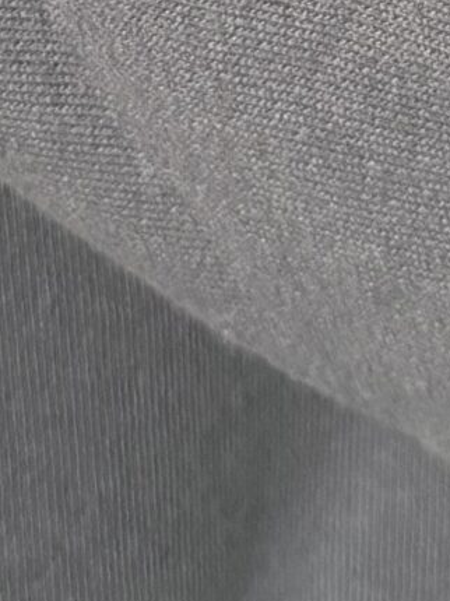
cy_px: -720
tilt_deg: -10.7
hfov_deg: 10.3
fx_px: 2481
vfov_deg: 11.8
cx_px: 391
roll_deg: -0.4
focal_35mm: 143
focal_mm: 6.76
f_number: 1.78
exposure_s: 1/56
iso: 800
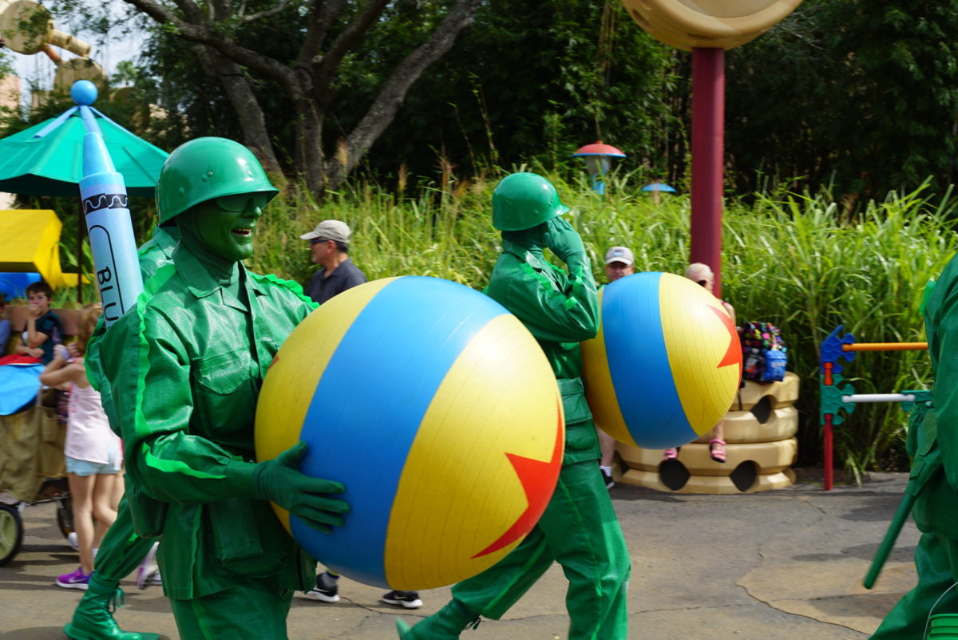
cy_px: 320
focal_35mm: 50
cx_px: 479
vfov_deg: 27.0
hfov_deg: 39.6
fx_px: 1331
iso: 100
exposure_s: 1/160
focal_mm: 50
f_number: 10
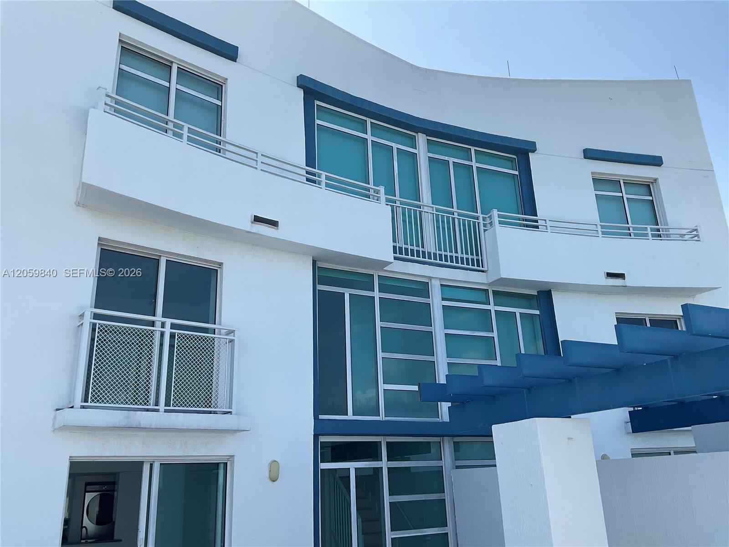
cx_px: 364
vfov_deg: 48.2
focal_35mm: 29
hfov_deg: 61.7
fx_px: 611
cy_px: 274
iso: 16
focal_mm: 3
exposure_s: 1/1250
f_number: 1.8
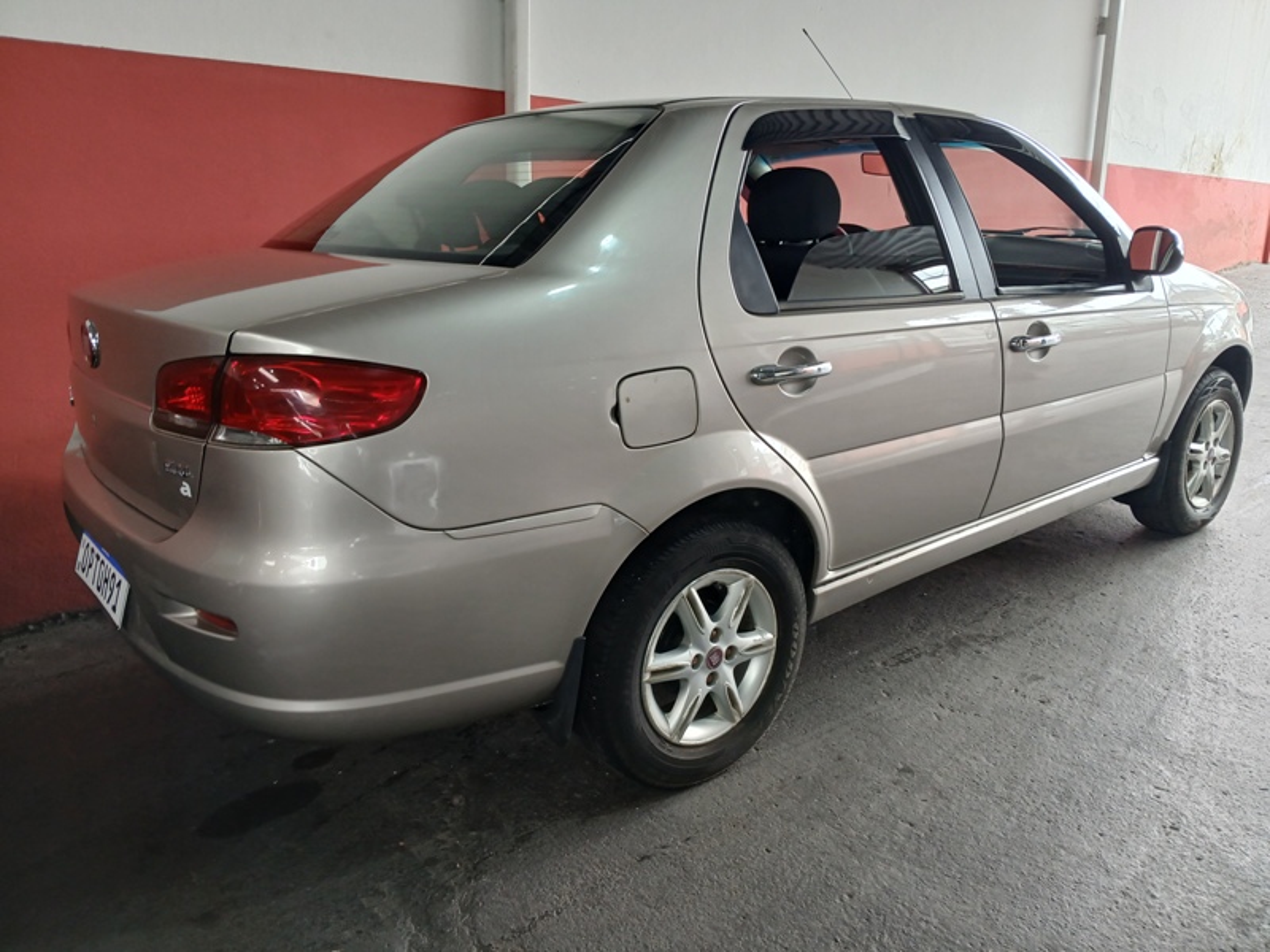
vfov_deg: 53.1
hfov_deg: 67.3
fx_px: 954
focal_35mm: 26
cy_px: 476
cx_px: 635
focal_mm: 3.98
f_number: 1.8
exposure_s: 1/60
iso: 80
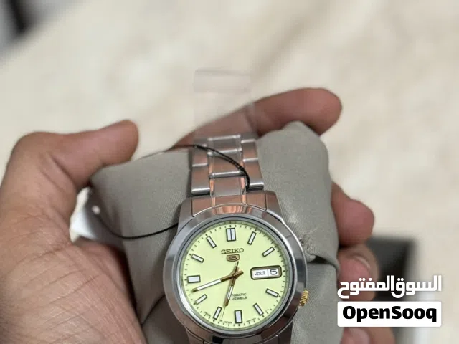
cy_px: 172
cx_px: 230
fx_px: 636
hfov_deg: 39.7
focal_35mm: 48
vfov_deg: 30.3
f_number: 1.78
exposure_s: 1/40
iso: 400
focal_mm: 6.76
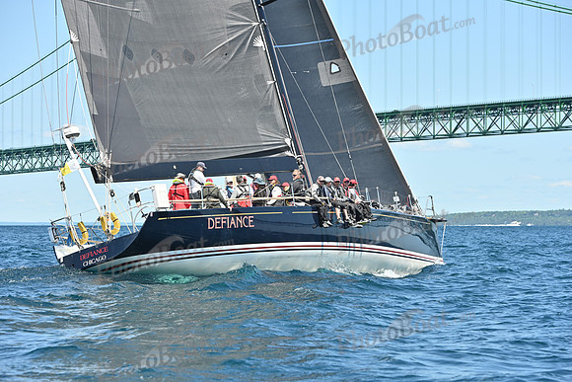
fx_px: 2145
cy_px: 191
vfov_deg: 10.2
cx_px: 286
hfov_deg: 15.2
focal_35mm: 135
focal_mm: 135
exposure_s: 1/1000
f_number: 6.3
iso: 320
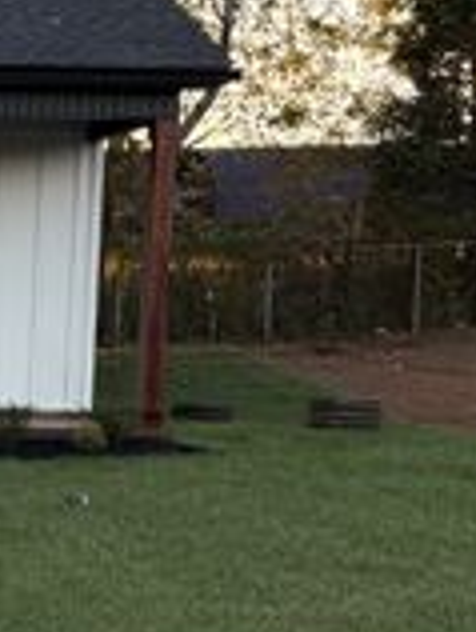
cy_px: 542
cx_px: -508
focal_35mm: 101
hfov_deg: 12.7
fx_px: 1847
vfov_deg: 19.1
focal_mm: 6.76
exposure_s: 1/491
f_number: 1.78
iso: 100
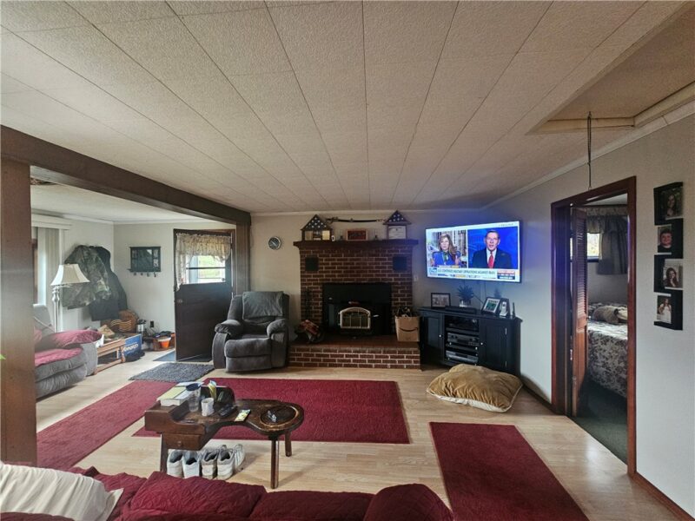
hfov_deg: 106.2
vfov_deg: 89.9
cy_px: 260
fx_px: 261
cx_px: 348
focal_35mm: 13
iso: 640
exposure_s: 1/30
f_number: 2.2
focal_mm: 2.2
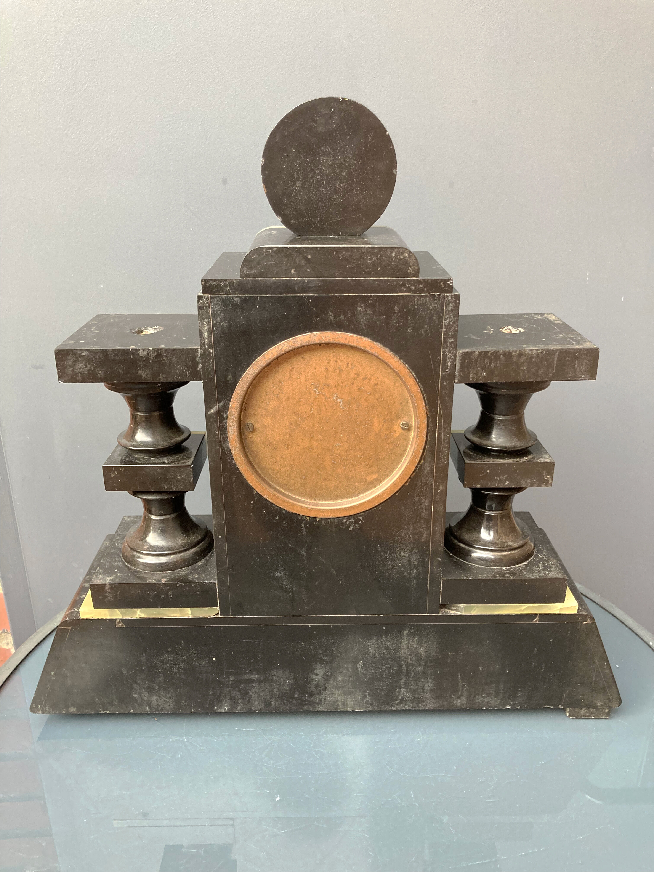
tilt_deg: -20.1
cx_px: 327
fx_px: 705
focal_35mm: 28
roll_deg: +1.8
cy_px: 436
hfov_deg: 49.7
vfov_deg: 63.4
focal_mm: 3.99
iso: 125
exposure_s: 1/60
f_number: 1.8
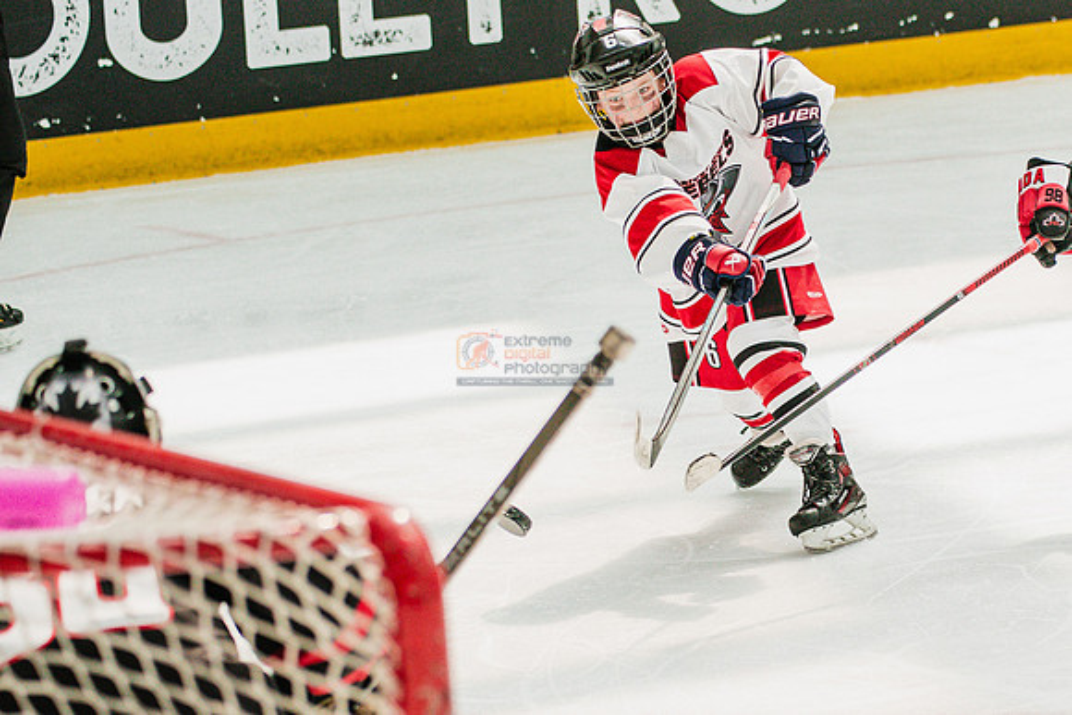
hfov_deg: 9.4
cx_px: 972
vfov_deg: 6.3
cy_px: 437
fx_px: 6516
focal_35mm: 219
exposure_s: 1/2500
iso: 1600
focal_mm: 120
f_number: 4
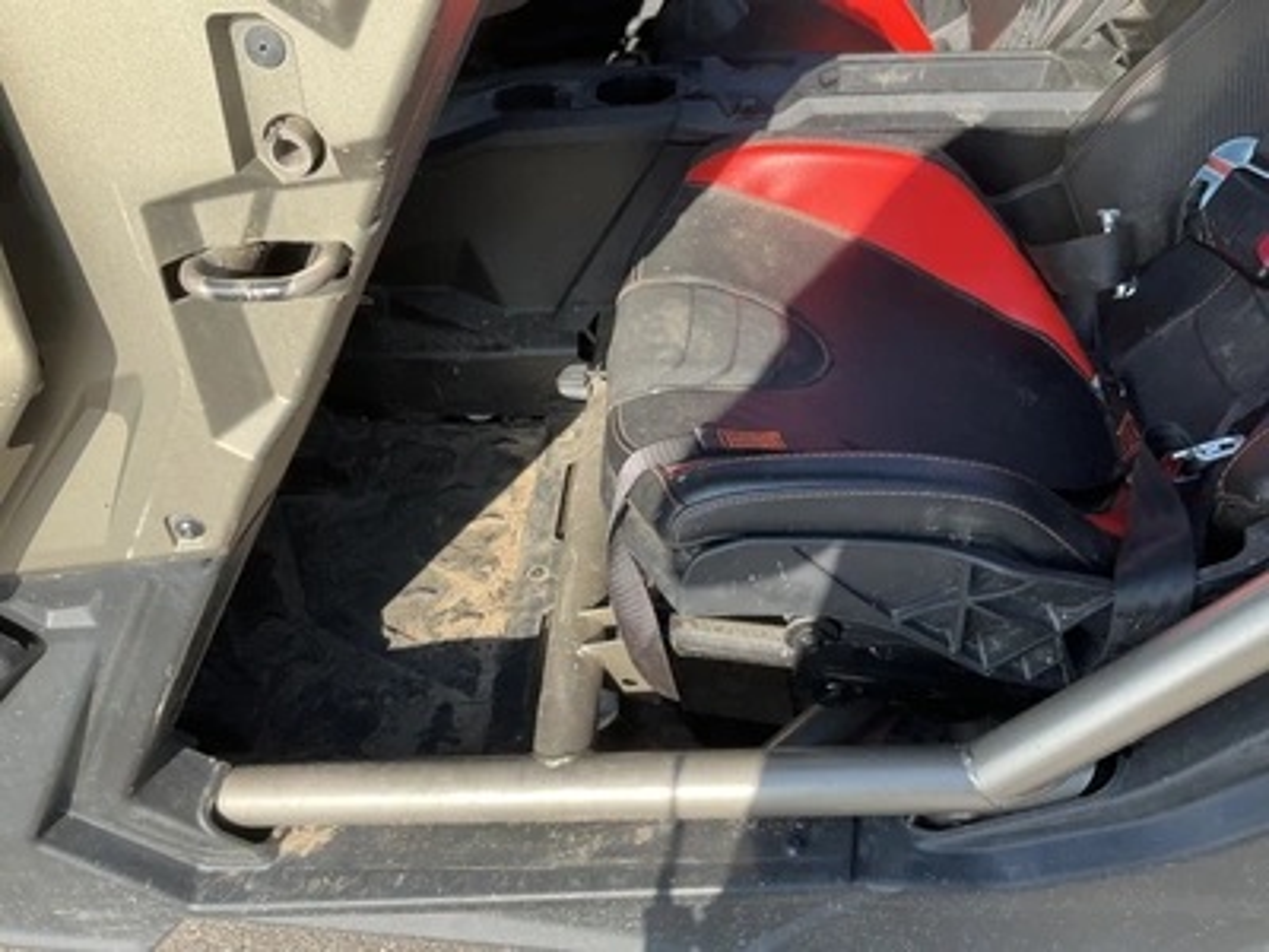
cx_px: 634
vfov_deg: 48.2
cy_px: 476
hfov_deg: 61.7
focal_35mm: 29
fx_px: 1063
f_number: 1.8
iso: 25
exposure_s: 1/389
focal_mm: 3
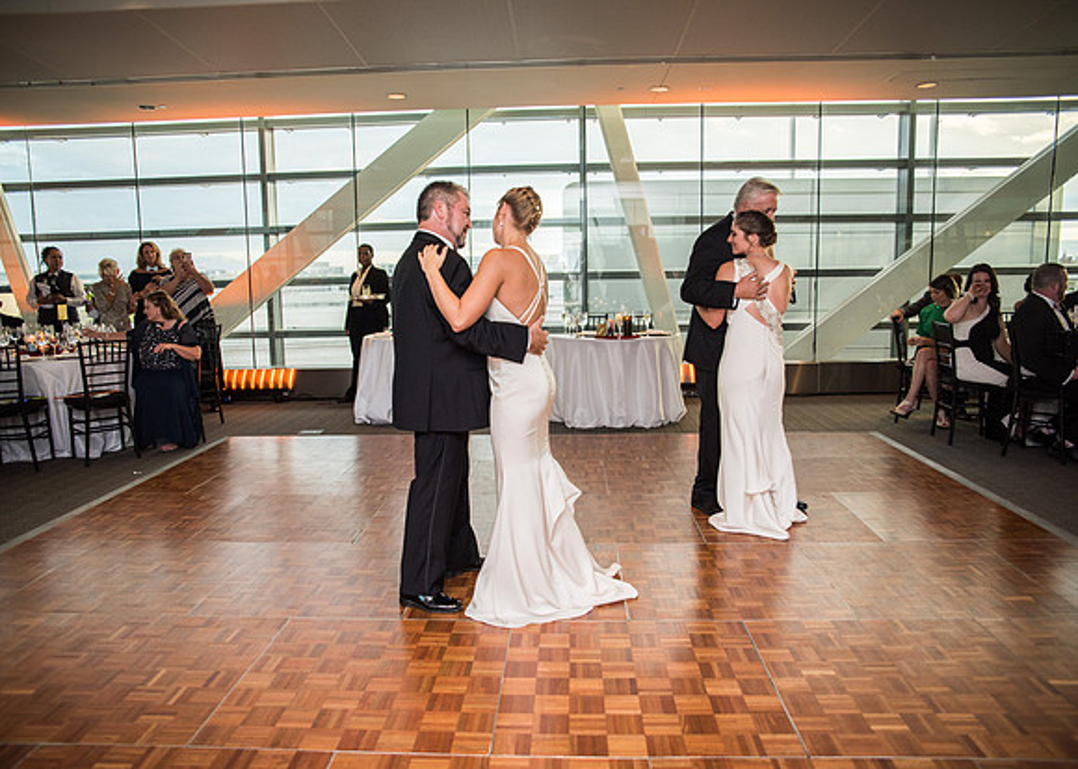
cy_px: 384
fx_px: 769
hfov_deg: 70.0
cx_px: 527
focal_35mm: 25
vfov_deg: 53.2
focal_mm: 24
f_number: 2.8
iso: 360
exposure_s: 1/200
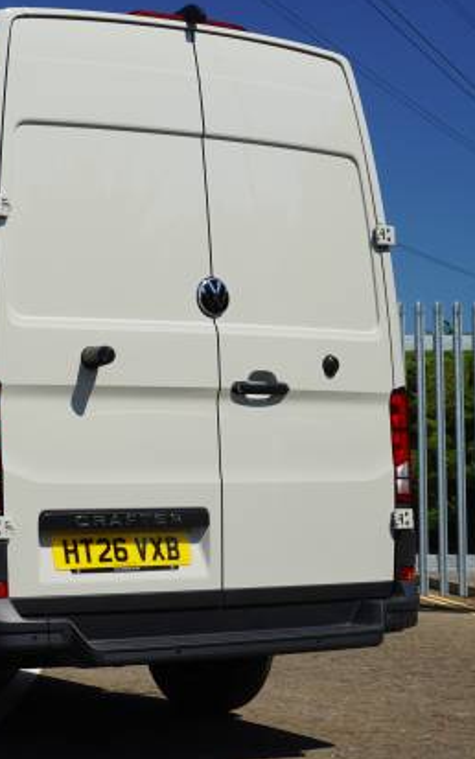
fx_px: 1816
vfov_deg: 23.6
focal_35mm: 88
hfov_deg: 14.5
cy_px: 370
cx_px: -52
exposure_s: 1/100
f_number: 10
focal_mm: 37
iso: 100
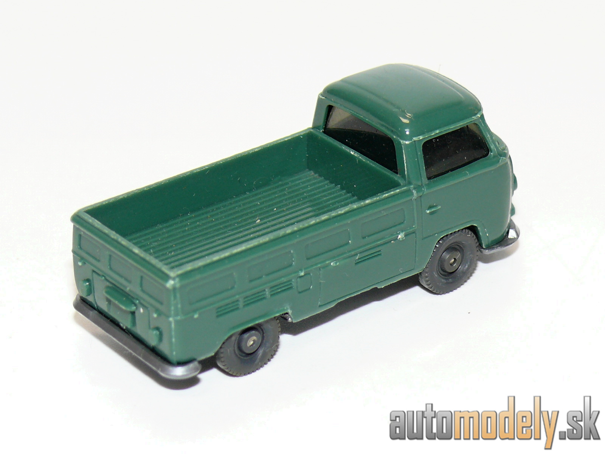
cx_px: 302
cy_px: 227
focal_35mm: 151
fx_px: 2639
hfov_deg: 13.1
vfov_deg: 9.8
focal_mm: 18
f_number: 4
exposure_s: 1/30
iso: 100
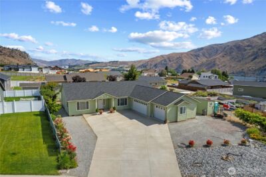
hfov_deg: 78.6
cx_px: 133
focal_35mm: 22
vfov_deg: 57.1
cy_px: 88
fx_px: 162
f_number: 2.8
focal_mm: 8.38
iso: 100
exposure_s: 1/2500
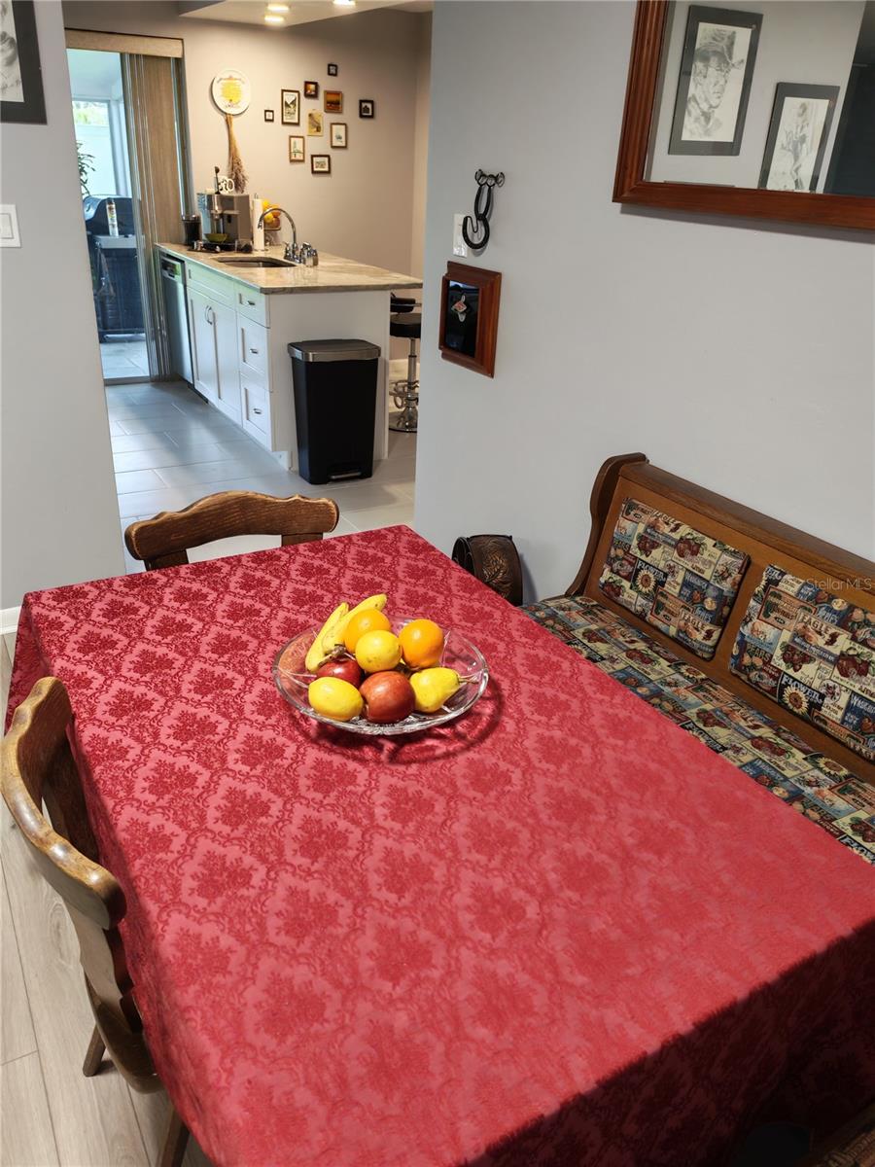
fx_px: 910
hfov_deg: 51.4
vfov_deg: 65.3
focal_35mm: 27
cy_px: 584
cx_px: 438
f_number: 1.9
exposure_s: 1/50
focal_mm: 6.12
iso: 1250
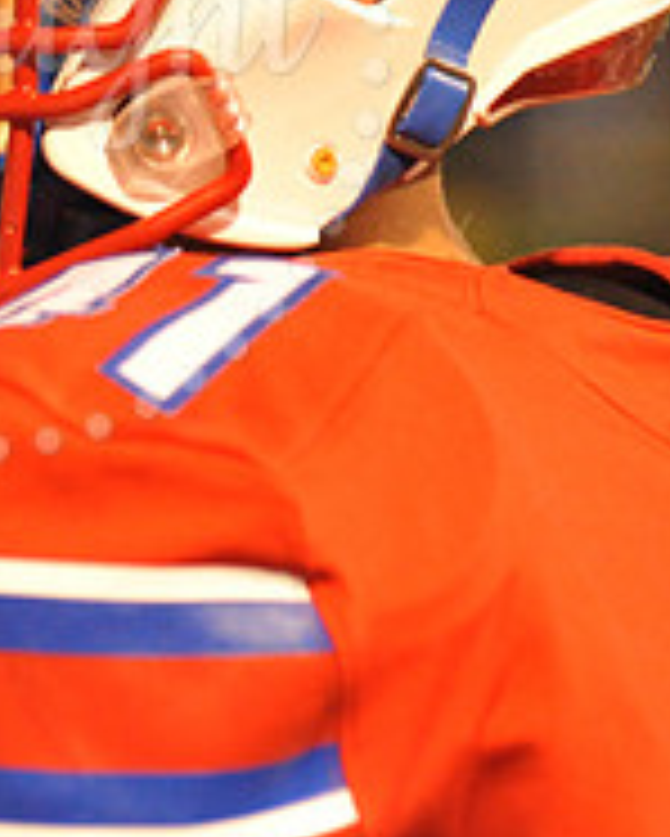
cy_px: 27
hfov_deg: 3.7
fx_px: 10476
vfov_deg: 4.6
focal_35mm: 423
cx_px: -40
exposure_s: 1/200
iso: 5000
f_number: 4
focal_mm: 145
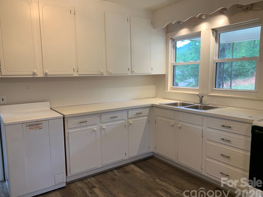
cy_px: 101
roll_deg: +1.8
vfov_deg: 51.3
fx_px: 205
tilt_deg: -6.6
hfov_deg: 65.3
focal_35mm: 27
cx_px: 127
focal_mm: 4.25
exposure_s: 1/60
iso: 64
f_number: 1.8
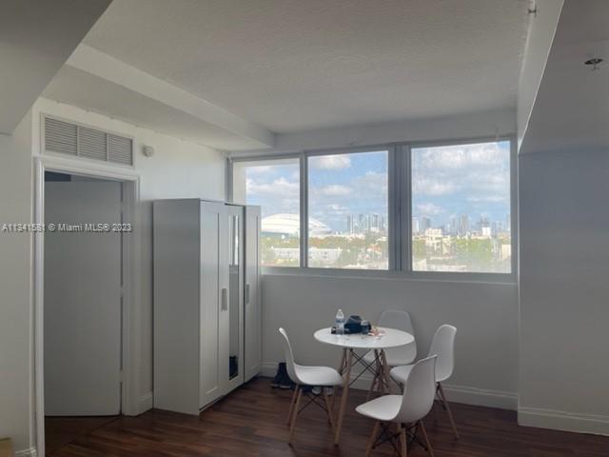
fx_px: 457
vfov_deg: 53.1
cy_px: 228
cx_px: 304
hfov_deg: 67.3
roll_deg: +0.2
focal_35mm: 26
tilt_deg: +0.2
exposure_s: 1/533
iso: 32
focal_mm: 5.1
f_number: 1.6
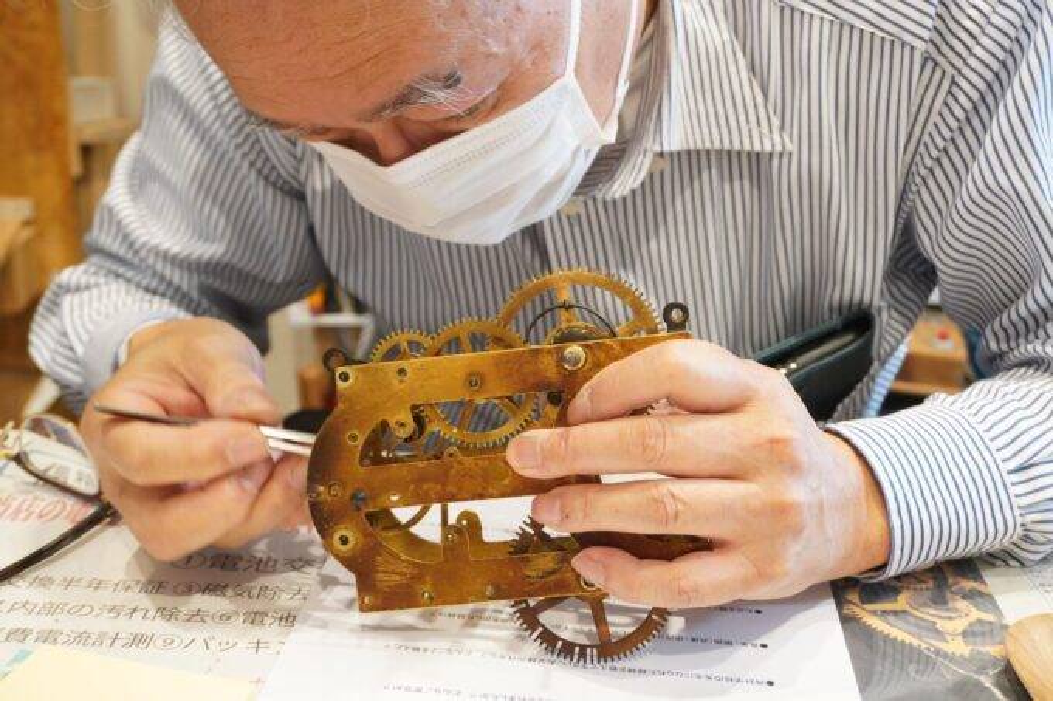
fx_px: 1228
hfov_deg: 46.4
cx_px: 526
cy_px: 350
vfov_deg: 31.9
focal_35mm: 42
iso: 1600
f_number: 4.5
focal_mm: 28
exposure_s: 1/50
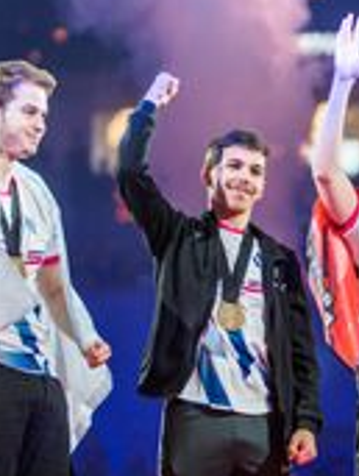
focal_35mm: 244
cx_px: 423
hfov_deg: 6.1
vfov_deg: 8.1
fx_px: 3361
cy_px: 219
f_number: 1.8
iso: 400
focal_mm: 85
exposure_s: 1/320
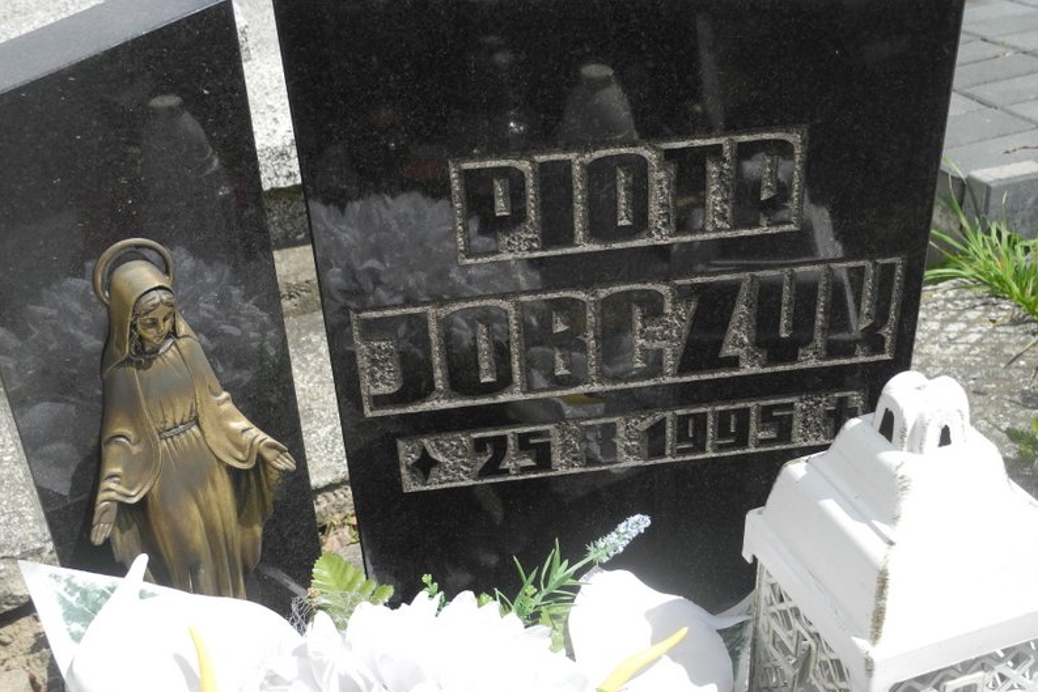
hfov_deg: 45.4
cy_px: 349
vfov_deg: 31.2
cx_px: 520
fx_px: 1240
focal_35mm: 43
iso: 100
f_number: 3.2
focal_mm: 8.8
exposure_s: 1/1000
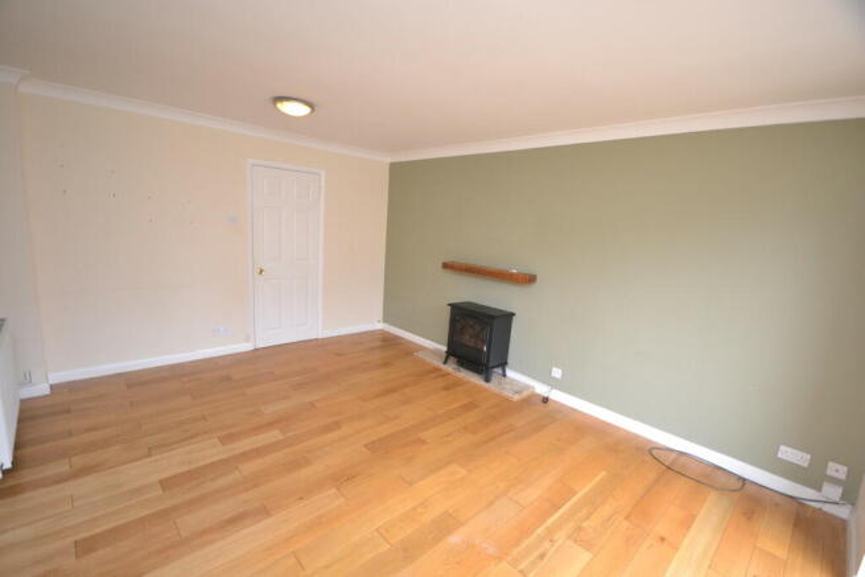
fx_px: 360
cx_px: 432
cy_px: 288
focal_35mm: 15
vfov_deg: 77.4
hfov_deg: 100.4
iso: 450
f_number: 4
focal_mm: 10
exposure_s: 1/60
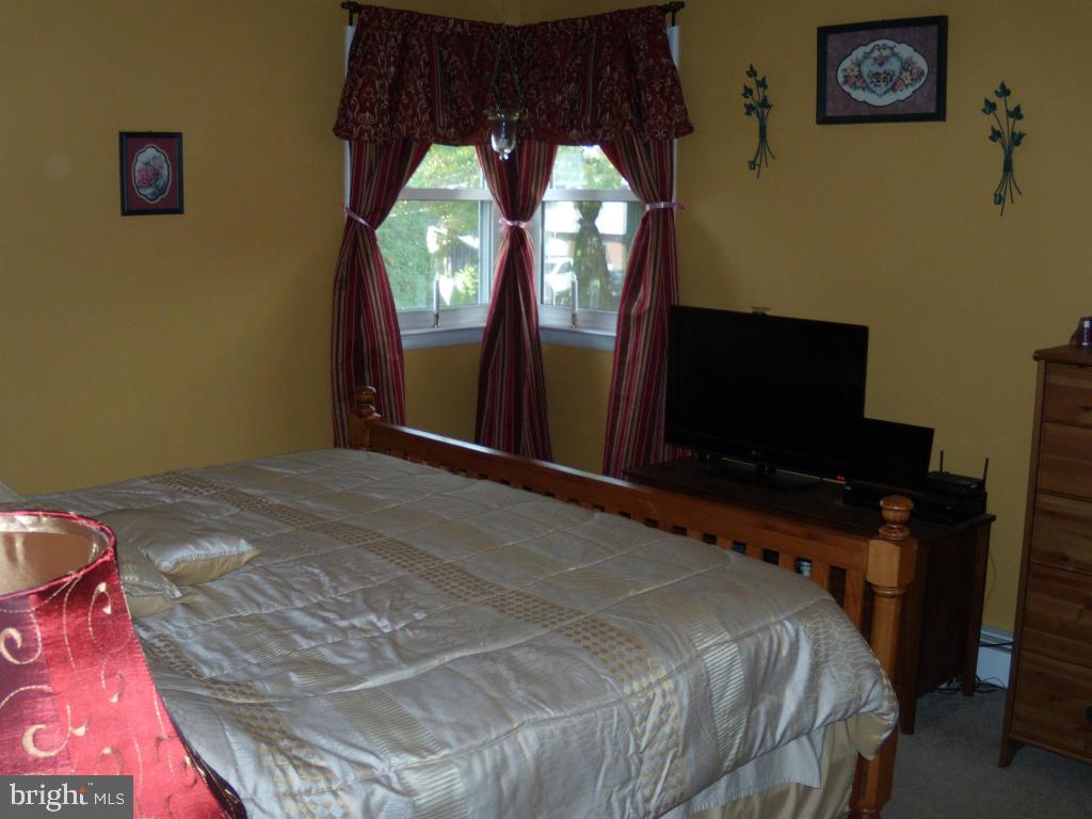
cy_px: 410
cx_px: 546
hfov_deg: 51.4
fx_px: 1136
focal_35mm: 36
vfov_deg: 39.7
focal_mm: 6.4
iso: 125
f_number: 3.6
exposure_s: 1/30
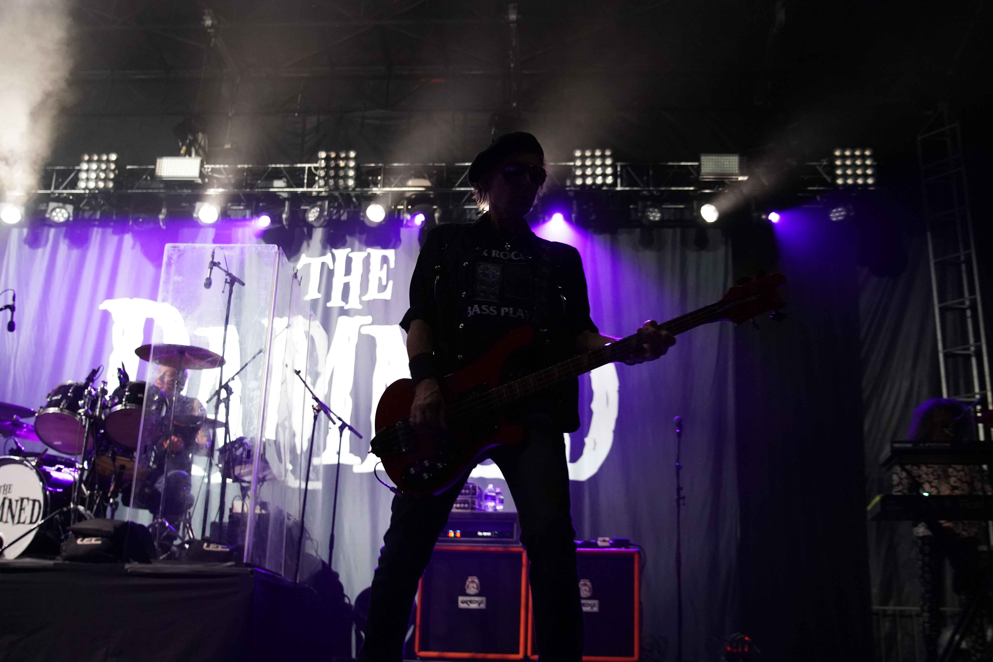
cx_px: 496
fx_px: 1021
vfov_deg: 35.9
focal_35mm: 37
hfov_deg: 51.9
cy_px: 331
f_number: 4
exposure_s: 1/160
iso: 6400
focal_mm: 37
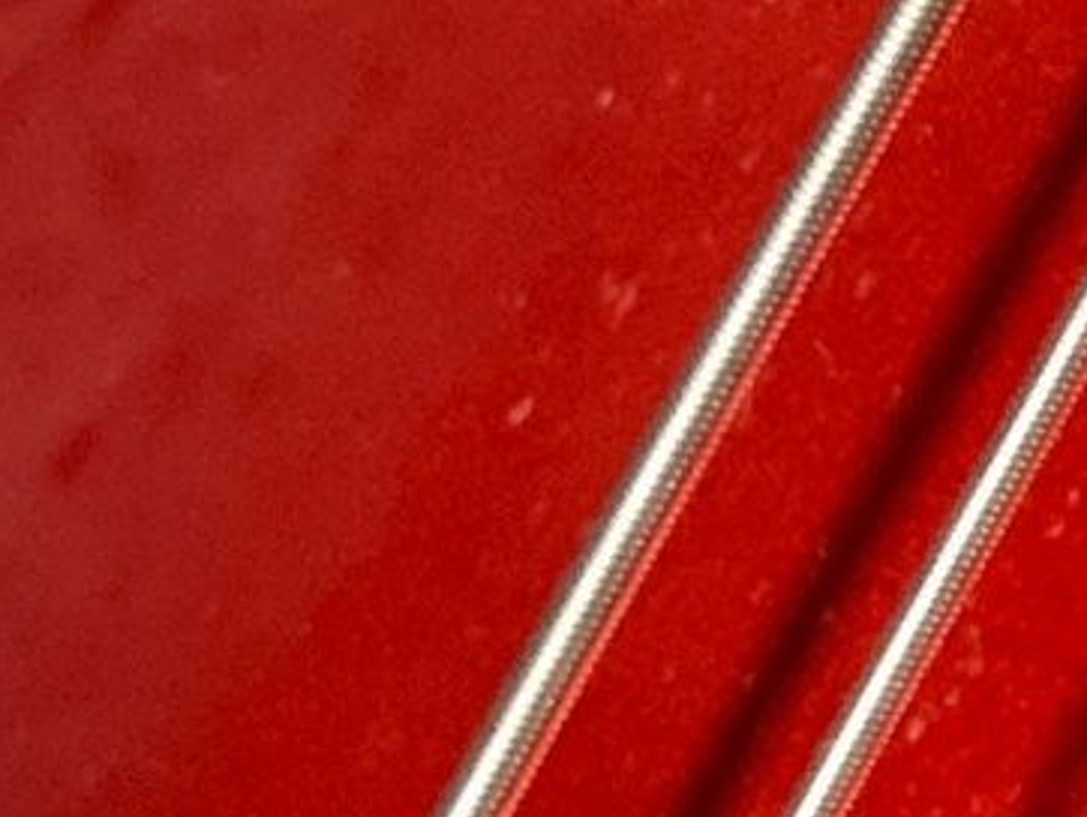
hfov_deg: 8.5
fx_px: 6442
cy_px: -1418
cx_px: 2871
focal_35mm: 205
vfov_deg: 6.7
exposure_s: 1/52
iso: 80
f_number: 1.8
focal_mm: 3
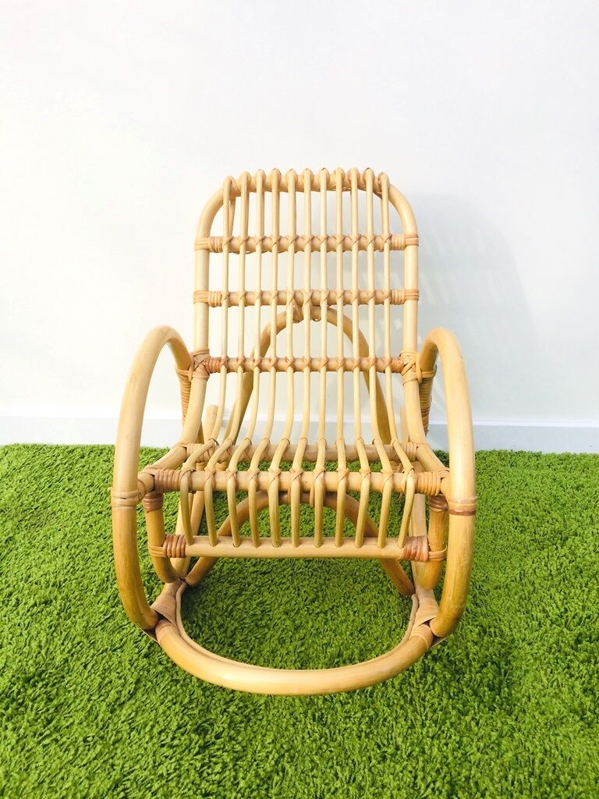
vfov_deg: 61.7
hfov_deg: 48.2
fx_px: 669
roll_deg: -0.9
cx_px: 300
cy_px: 400
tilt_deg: -27.3
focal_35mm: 29
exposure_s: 1/641
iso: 32
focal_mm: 4.15
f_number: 2.2
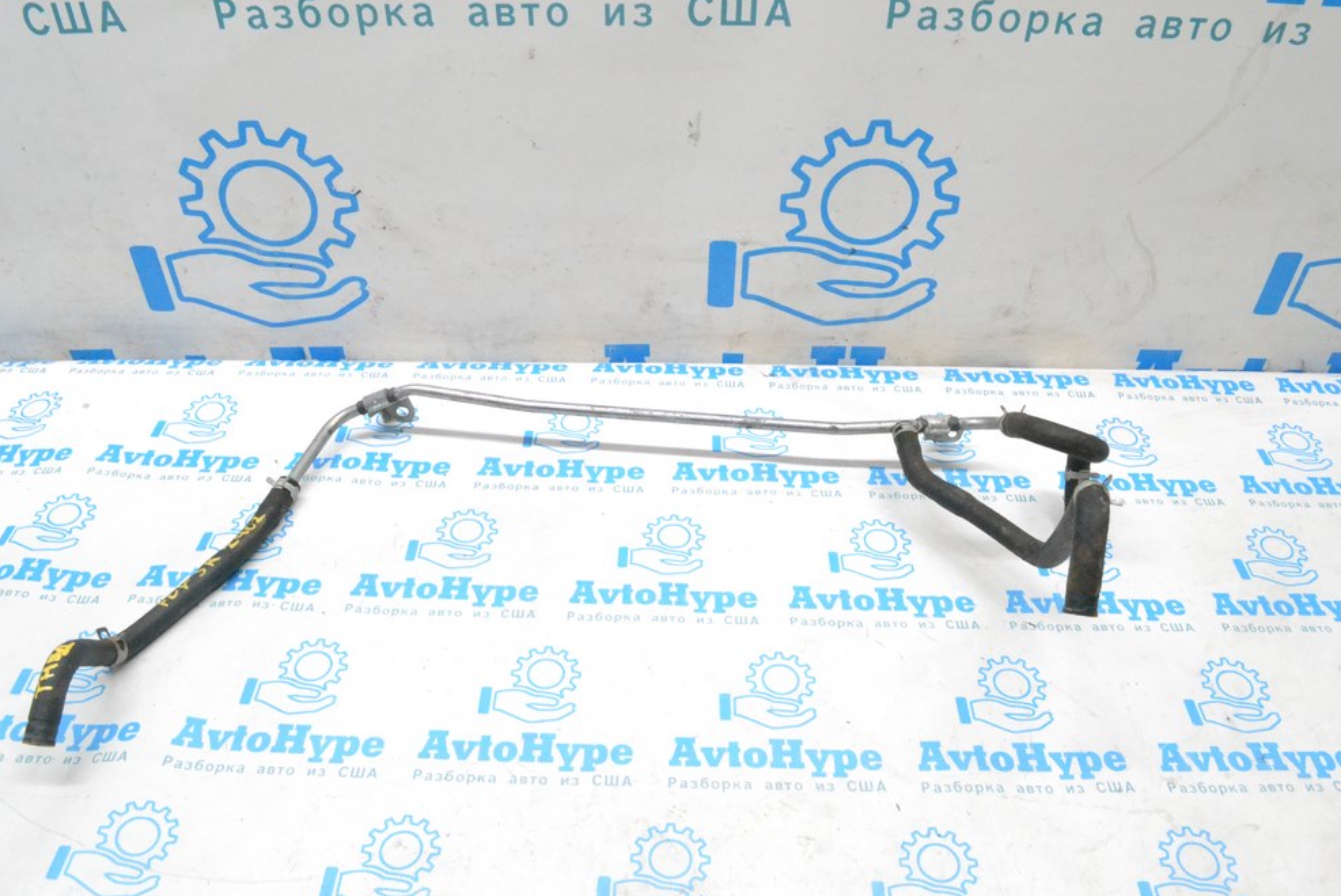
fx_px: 1043
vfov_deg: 46.4
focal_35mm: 28
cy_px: 436
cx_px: 668
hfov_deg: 65.5
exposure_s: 1/160
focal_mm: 18
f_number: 9
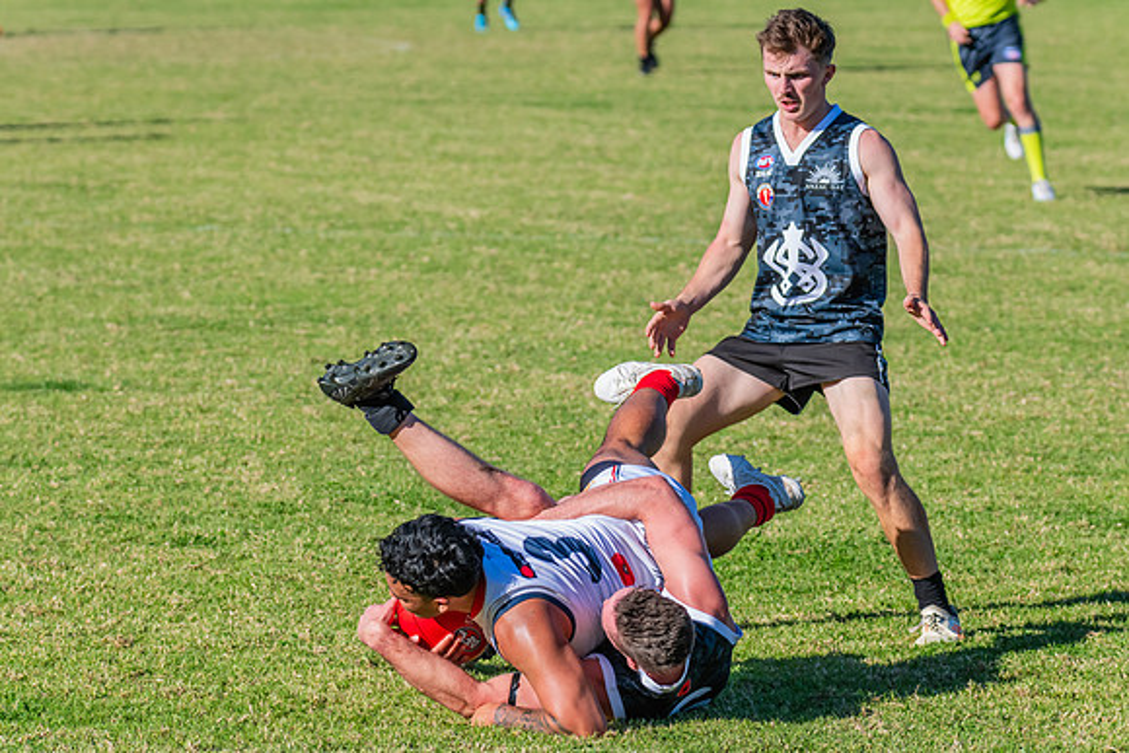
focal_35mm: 249
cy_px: 376
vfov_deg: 5.5
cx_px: 564
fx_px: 7798
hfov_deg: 8.3
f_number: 9
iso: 800
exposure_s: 1/1600
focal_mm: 240
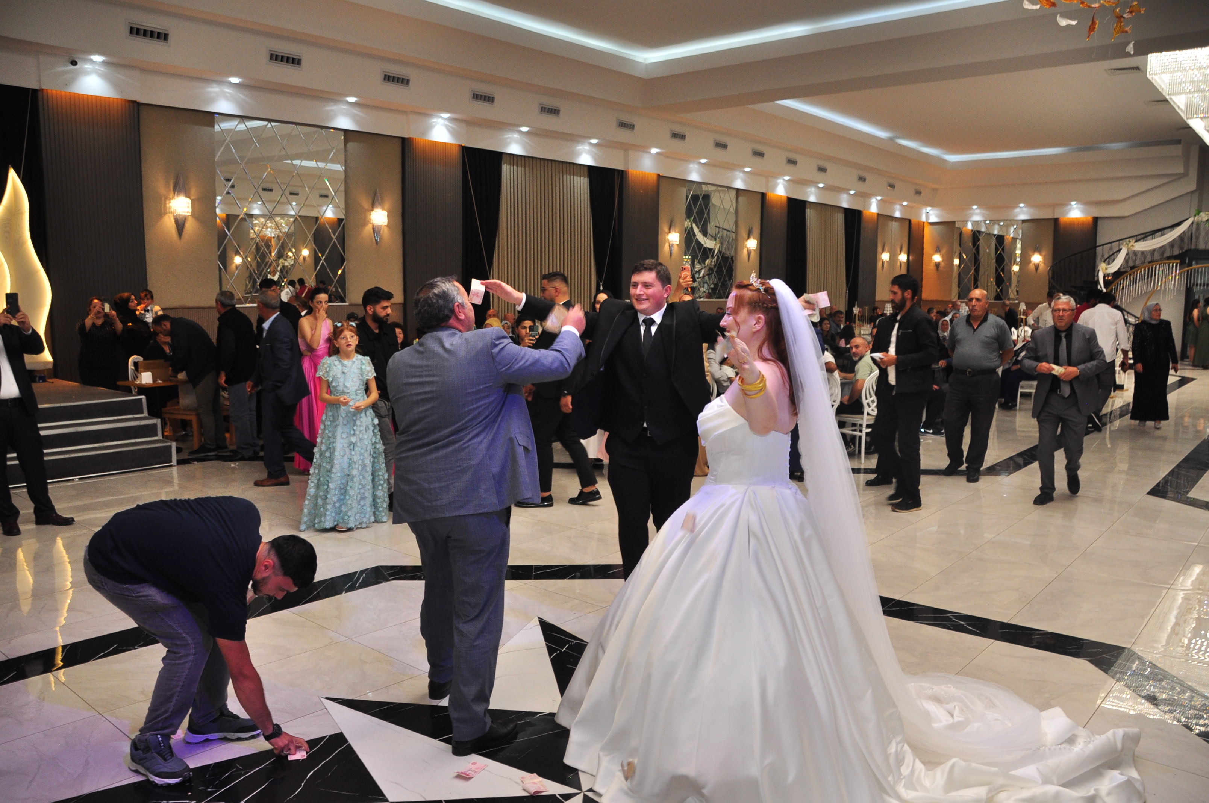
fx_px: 906
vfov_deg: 47.8
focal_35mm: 27
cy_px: 402
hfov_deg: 67.4
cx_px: 604
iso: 400
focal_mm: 18
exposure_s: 1/125
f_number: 3.5
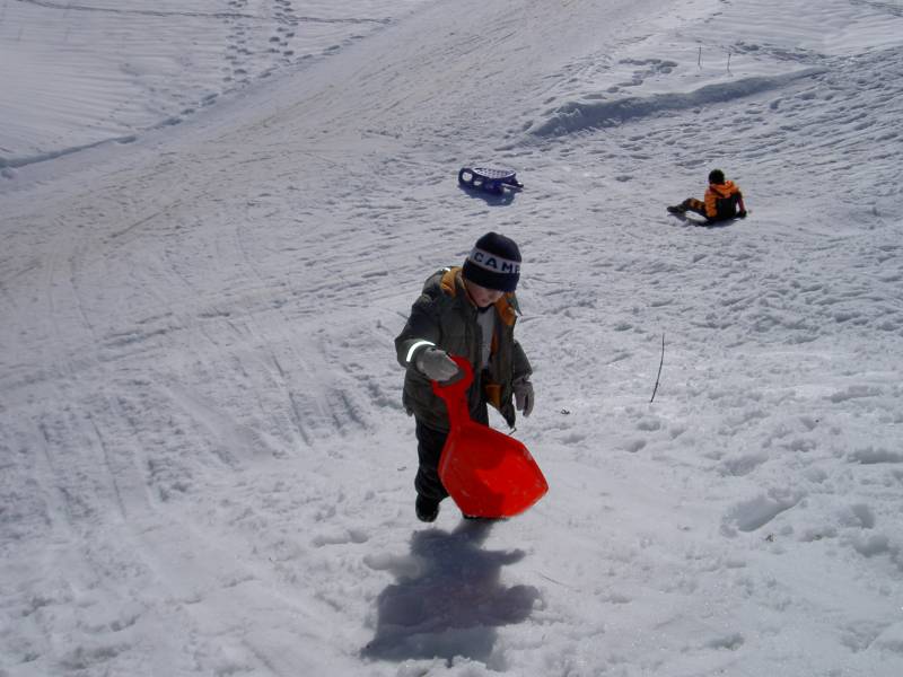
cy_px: 338
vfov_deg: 36.8
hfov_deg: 47.9
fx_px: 1017
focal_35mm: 39
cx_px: 452
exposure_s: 1/2000
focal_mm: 8
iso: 100
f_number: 4.7
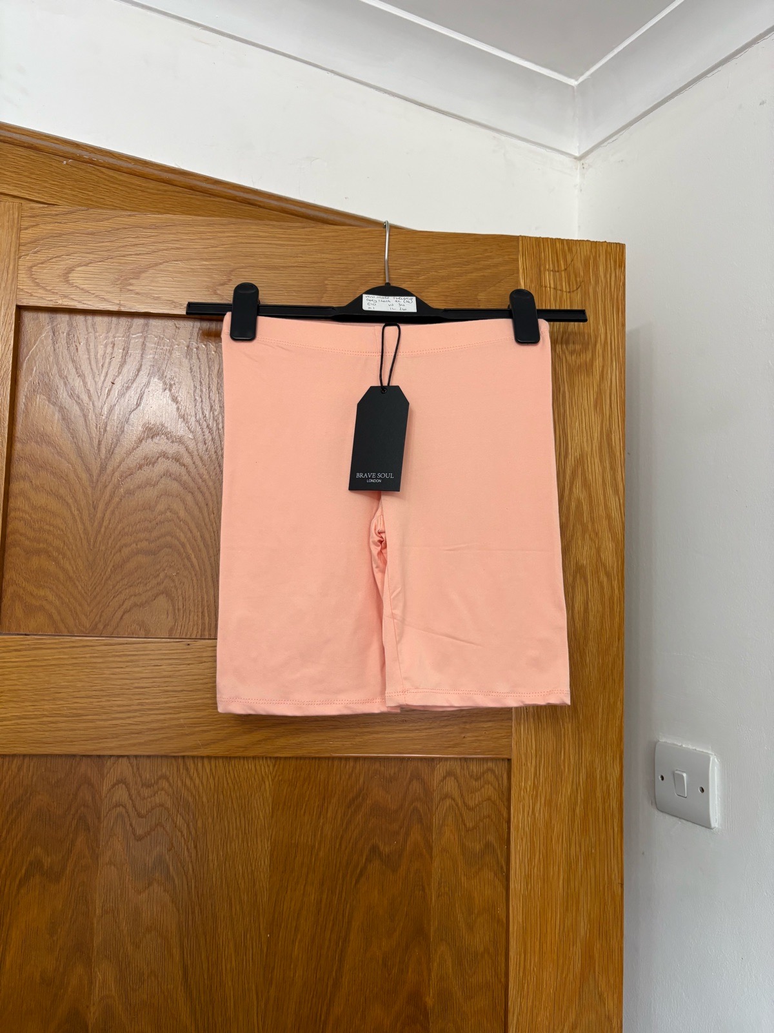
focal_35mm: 26
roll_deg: -1.9
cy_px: 516
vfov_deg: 67.3
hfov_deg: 53.1
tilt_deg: +5.1
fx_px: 775
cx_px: 387
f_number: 1.6
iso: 125
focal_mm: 5.96
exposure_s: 1/77
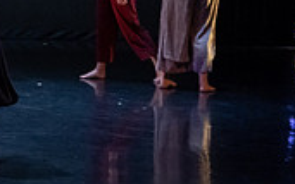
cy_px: -101
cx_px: 60
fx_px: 1584
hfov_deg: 10.6
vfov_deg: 6.6
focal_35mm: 197
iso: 4000
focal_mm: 57
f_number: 3.2
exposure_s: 1/400
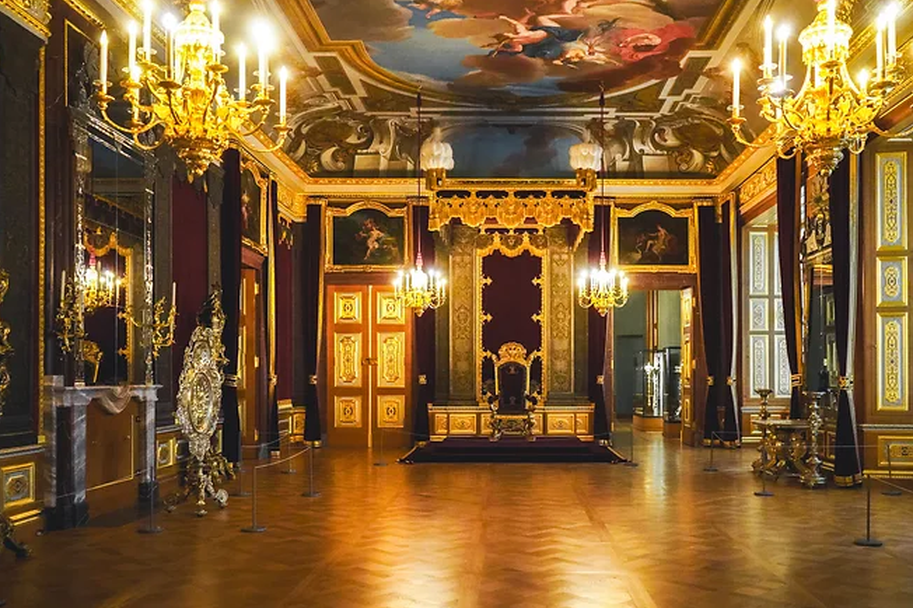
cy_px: 307
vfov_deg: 39.9
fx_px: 836
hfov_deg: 57.1
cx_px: 510
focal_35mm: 33
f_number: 3.5
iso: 12800
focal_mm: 28
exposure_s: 1/100
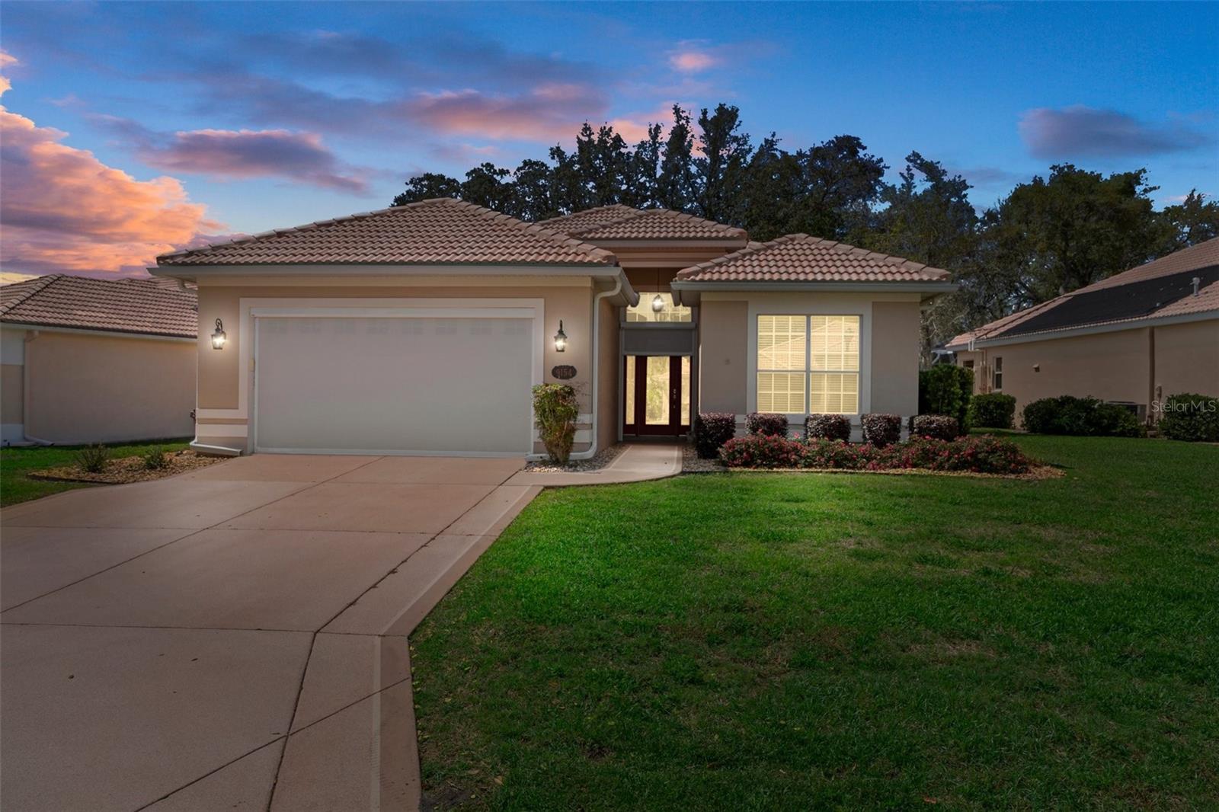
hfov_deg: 77.3
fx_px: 762
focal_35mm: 22
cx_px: 610
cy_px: 406
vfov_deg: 56.1
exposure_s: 1/200
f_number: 8
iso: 250
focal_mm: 15
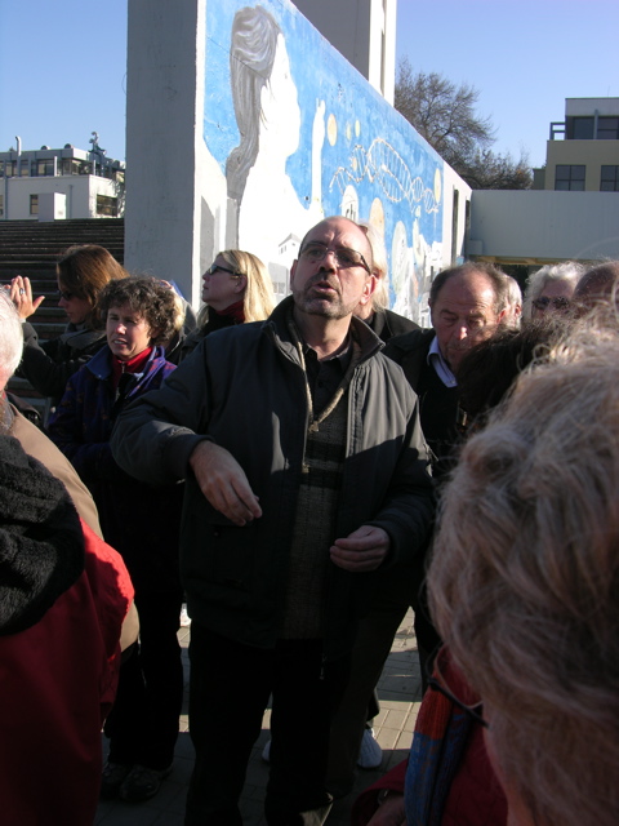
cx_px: 310
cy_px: 413
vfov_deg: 52.6
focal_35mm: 35
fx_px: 834
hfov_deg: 40.7
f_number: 5
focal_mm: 8.9
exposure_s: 1/176
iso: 50
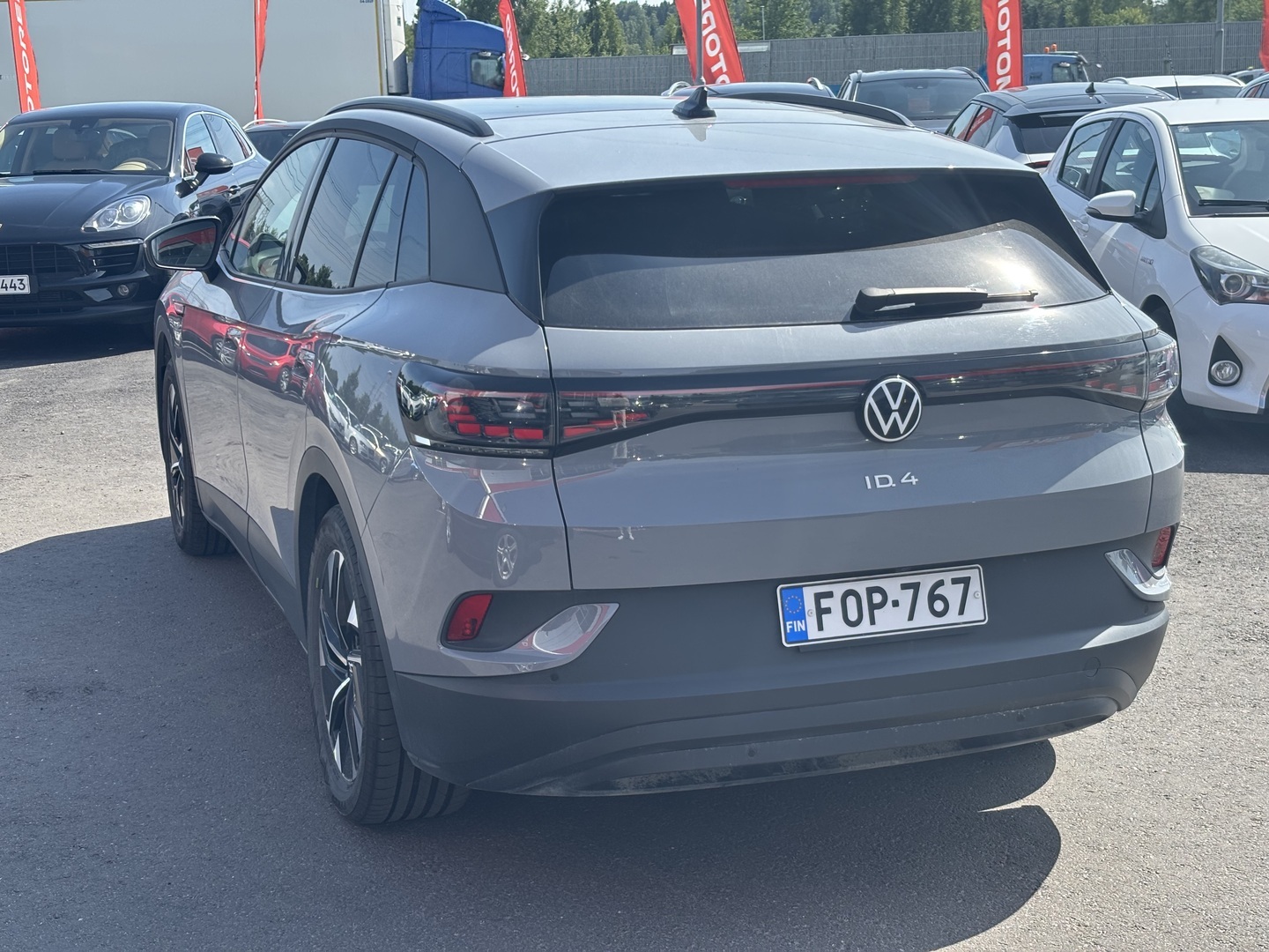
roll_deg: +2.4
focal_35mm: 52
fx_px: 1906
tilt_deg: -12.3
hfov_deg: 36.8
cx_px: 634
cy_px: 476
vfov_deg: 28.0
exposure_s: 1/1220
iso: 32
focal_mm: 5.96
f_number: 1.6
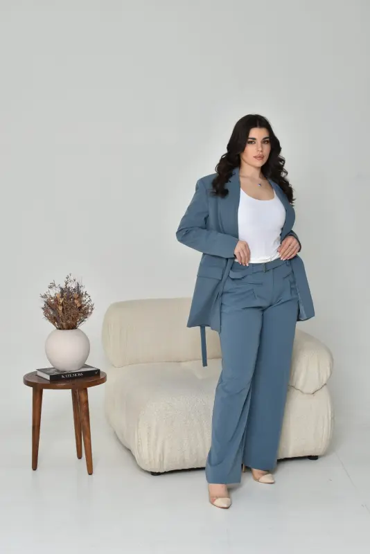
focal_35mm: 52
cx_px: 185
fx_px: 809
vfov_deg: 37.8
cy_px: 277
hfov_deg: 25.8
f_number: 4.5
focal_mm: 35
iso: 100
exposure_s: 1/200
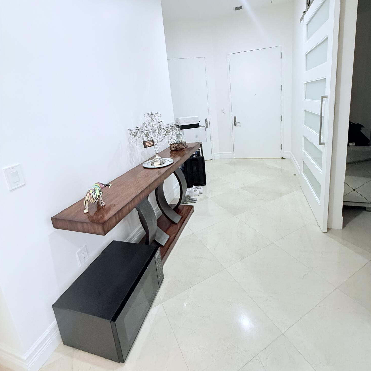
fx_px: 206
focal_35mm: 17
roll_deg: +5.3
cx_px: 190
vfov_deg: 82.8
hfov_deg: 84.0
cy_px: 147
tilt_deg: -11.8
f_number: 2.2
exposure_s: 1/60
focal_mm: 2.22
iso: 500
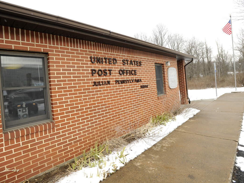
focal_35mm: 19
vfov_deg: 68.6
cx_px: 121
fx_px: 134
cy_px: 89
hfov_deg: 84.7
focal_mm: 17
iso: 200
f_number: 5
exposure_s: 1/320
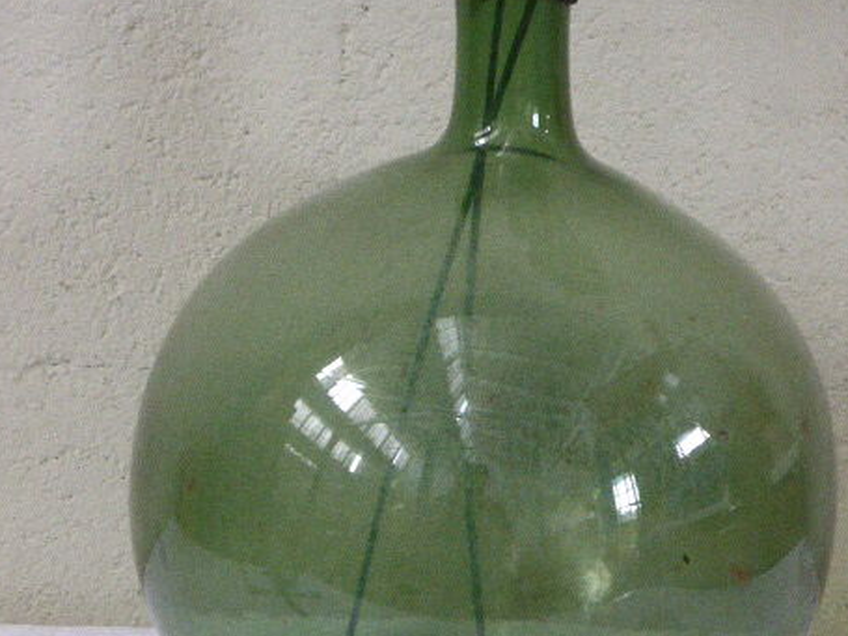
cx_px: 431
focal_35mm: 97
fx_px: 2376
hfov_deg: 20.2
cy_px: 457
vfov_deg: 15.2
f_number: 4.9
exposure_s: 1/50
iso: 800
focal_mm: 11.7
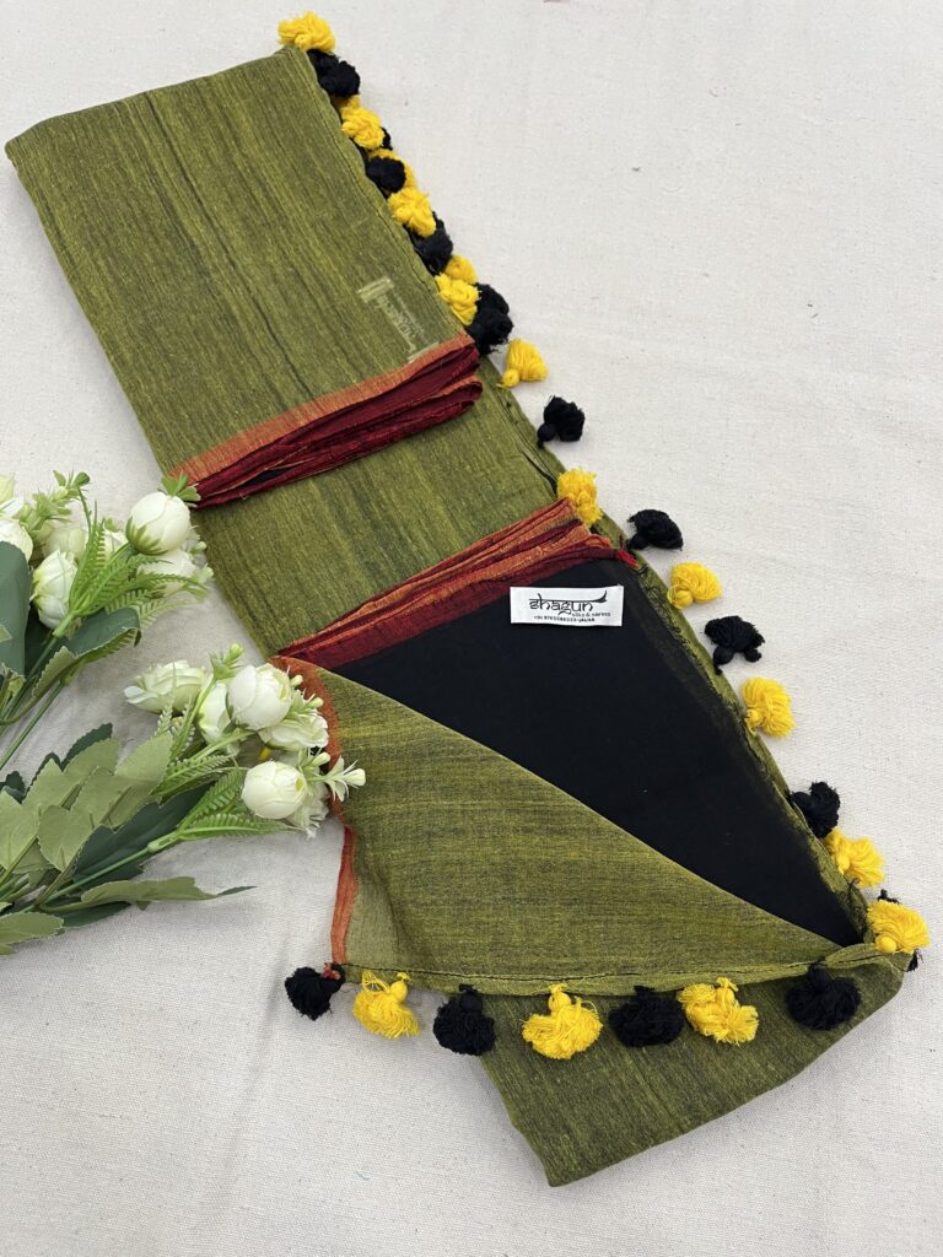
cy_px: 628
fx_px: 944
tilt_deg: -69.8
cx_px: 472
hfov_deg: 53.1
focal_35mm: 26
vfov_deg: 67.3
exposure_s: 1/50
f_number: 1.6
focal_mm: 5.1
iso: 80
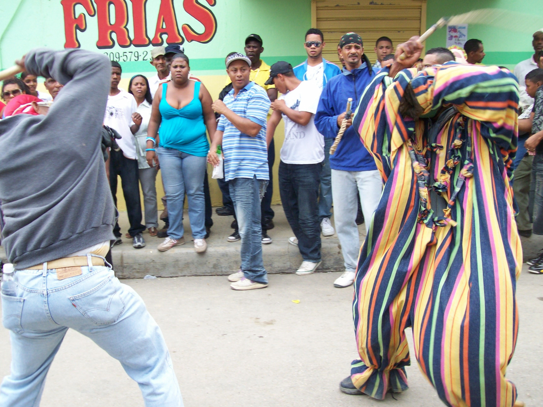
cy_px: 217
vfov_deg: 36.8
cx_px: 251
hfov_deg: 47.8
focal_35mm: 39
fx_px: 612
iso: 80
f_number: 2.7
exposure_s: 1/125
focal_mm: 6
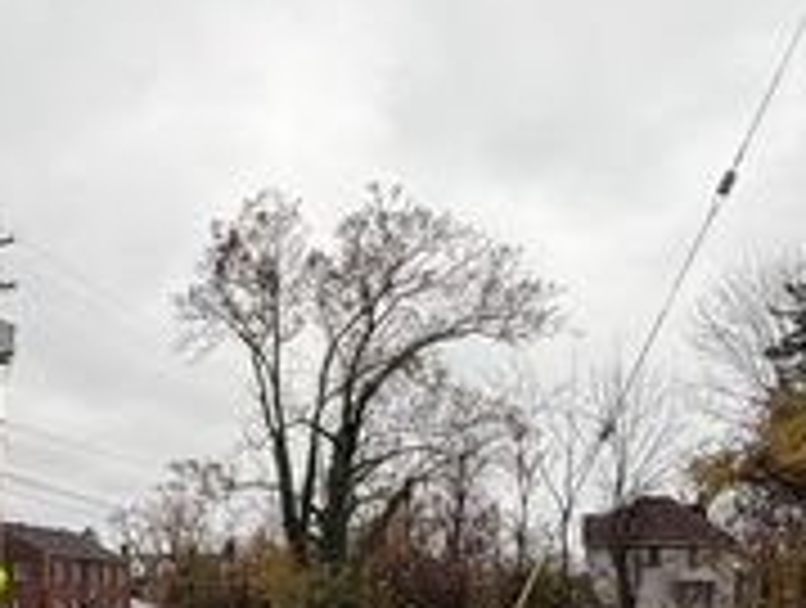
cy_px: 543
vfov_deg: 34.9
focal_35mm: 39
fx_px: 910
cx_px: 383
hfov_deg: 47.8
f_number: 2.2
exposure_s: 1/179
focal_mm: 2.22
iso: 40
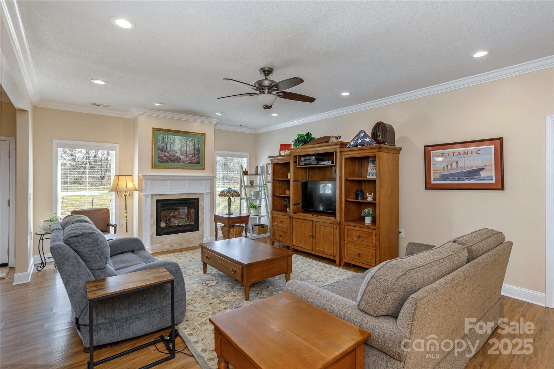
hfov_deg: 93.3
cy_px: 184
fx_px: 262
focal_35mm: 17
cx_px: 277
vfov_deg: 70.5
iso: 320
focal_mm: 17
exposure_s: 1/80
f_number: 8
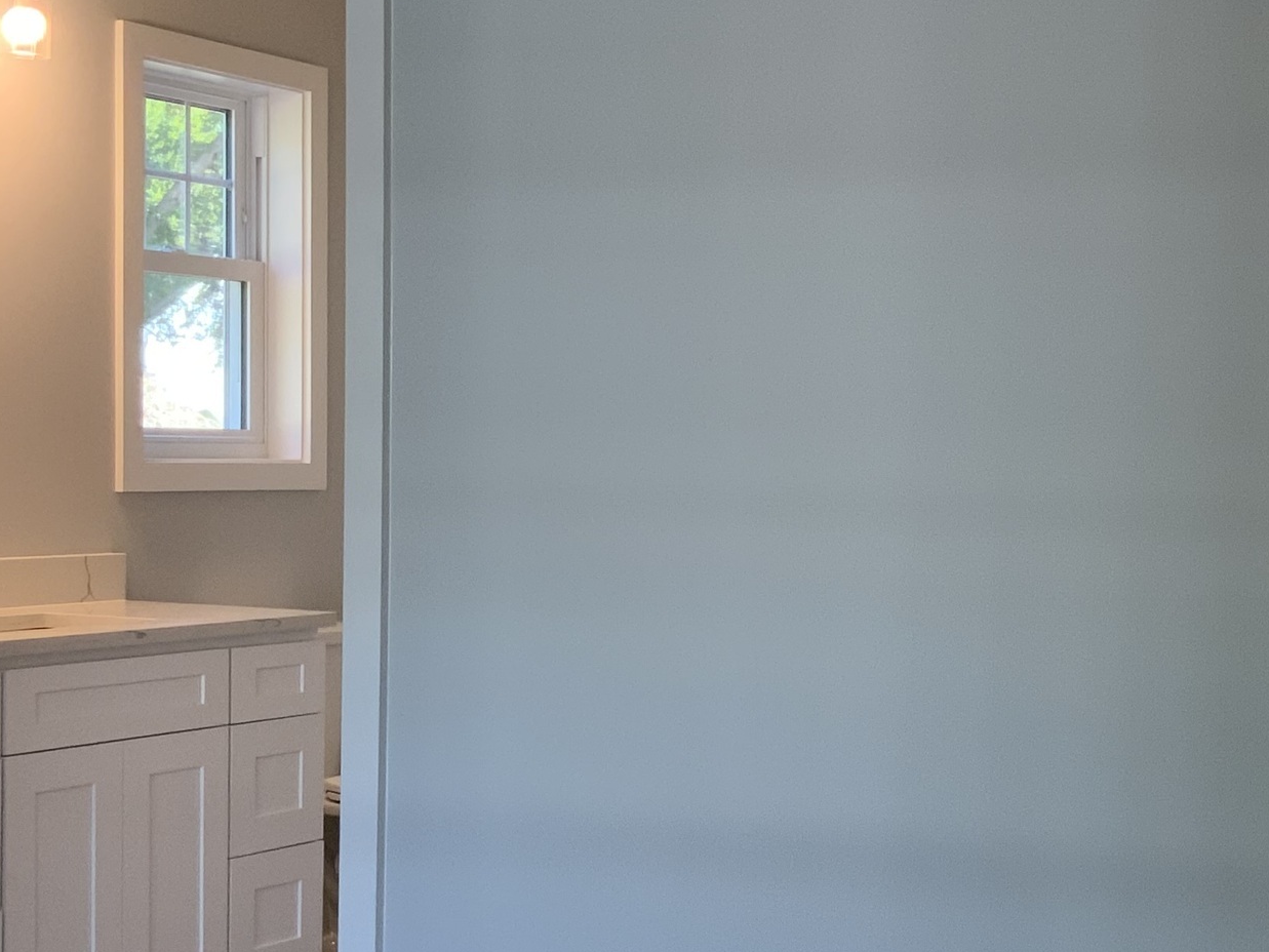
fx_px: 2640
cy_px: 611
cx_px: 1094
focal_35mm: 72
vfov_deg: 20.4
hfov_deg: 26.3
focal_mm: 3
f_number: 1.8
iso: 40
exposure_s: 1/60
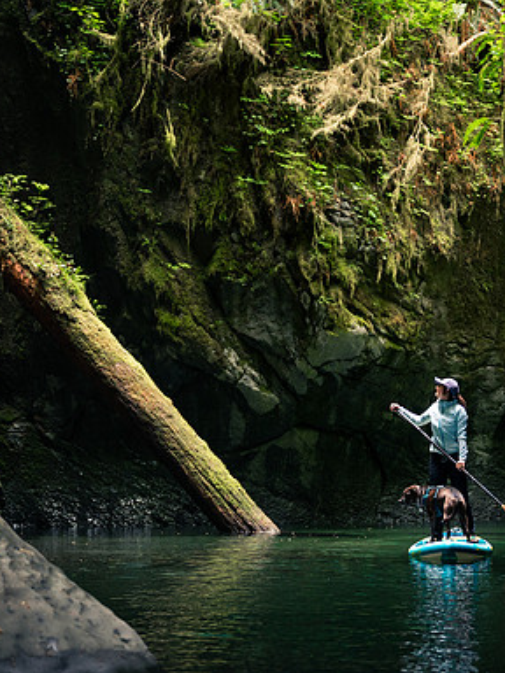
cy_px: 337
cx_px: 260
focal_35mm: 78
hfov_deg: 18.9
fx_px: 1517
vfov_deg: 25.0
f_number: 2.8
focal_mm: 53
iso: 1600
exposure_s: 1/400
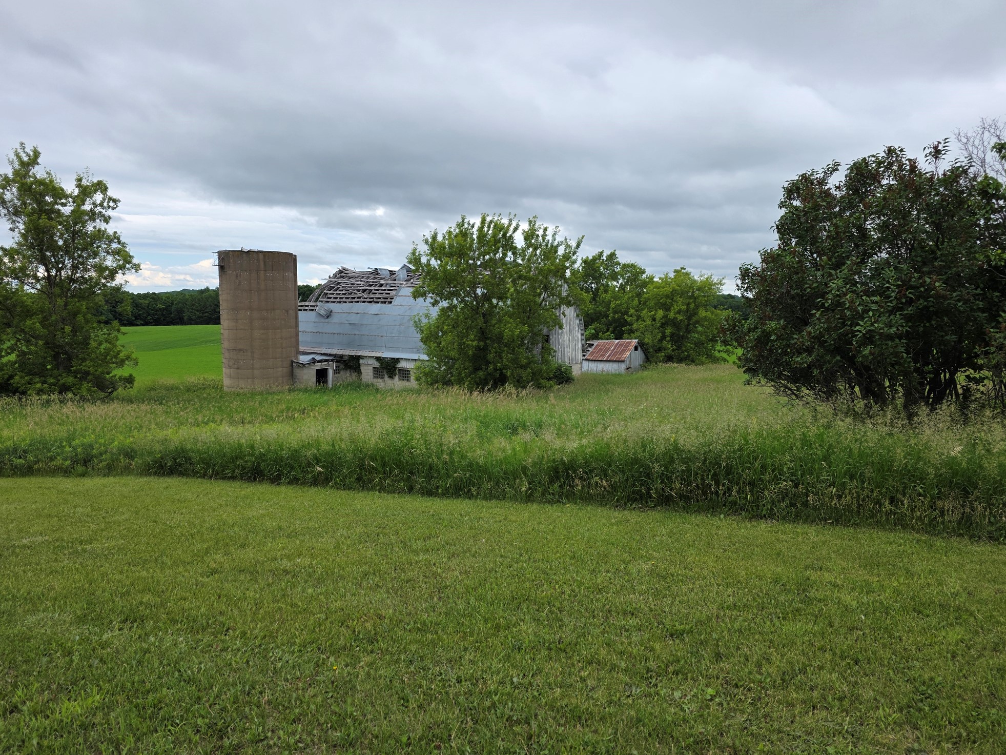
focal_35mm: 24
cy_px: 368
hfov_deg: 71.6
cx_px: 508
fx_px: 697
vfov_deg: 56.8
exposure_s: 1/2745
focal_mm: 6.3
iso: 80
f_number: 1.7
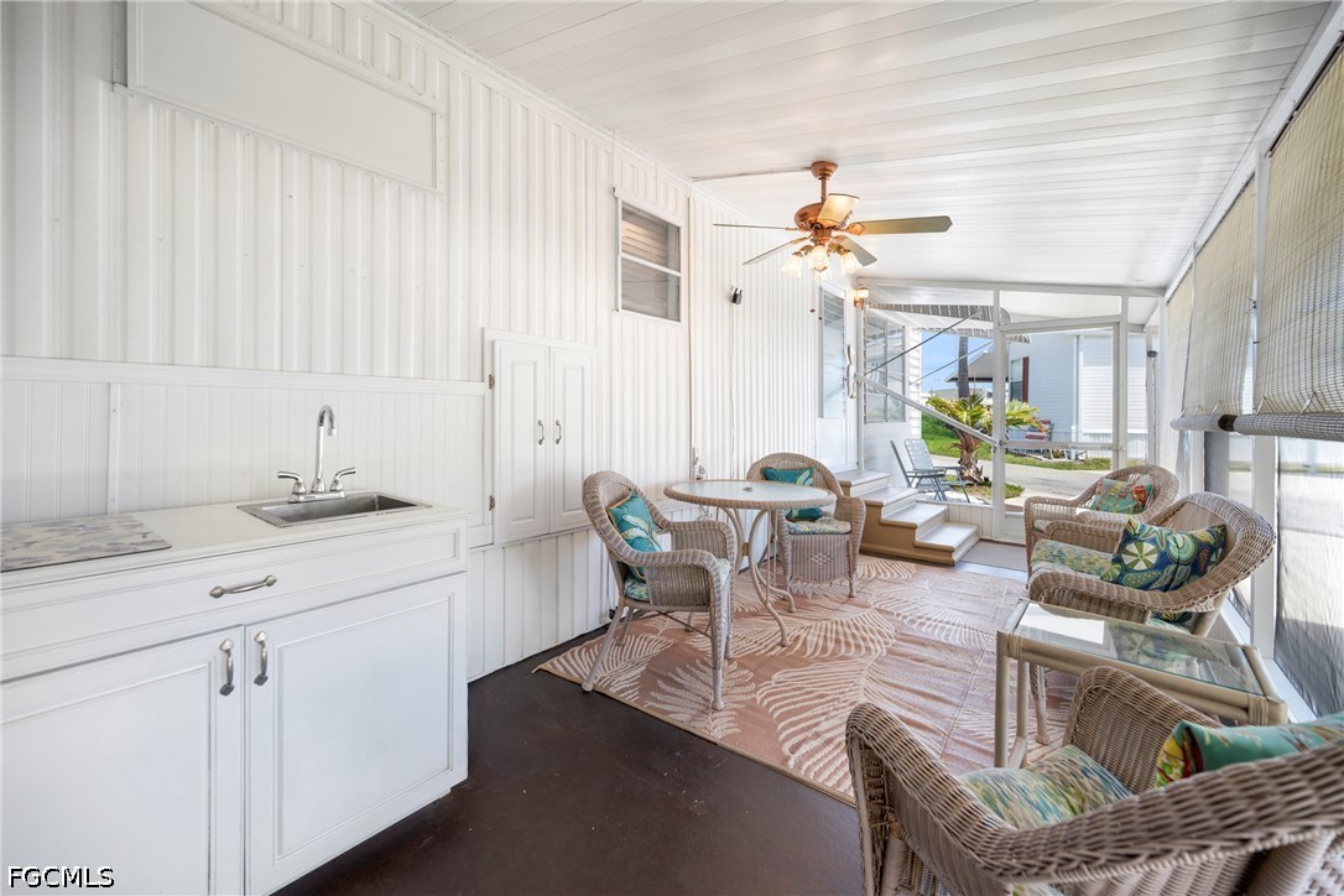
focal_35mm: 14
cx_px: 672
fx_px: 523
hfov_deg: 104.3
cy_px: 448
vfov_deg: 81.2
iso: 100
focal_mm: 14
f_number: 4
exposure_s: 1/20
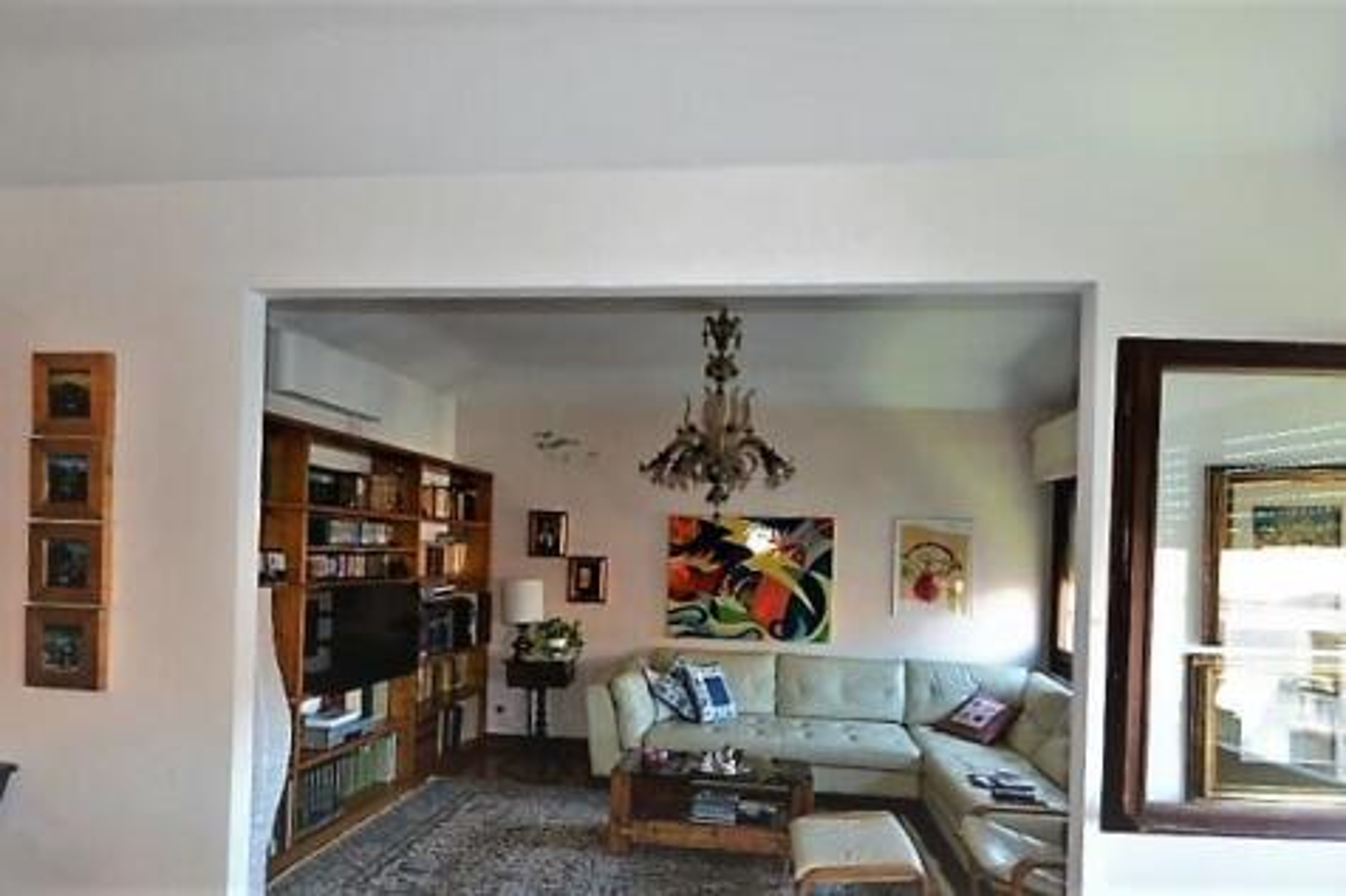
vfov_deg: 77.3
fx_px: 561
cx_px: 673
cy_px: 448
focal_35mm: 15
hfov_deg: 100.4
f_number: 4
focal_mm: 10
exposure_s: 1/60
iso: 400
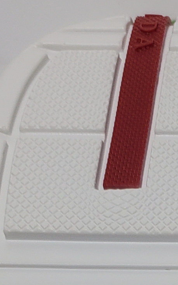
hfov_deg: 8.2
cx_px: 366
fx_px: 1172
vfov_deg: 12.3
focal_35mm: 151
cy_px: 566
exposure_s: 1/707
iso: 50
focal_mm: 4.3
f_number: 1.5
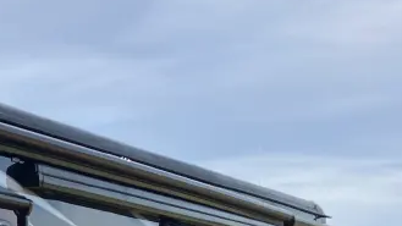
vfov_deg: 9.4
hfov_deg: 15.3
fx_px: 1311
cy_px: 407
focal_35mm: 123
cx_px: -303
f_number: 1.8
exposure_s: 1/571
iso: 32
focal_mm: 3.99
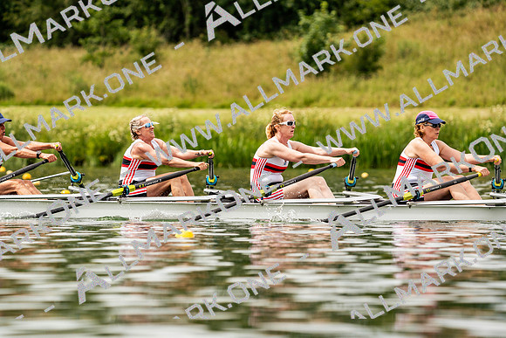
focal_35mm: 344
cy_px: 169
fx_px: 4836
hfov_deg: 6.0
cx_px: 253
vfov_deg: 4.0
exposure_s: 1/2000
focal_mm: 344
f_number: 6.3
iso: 250
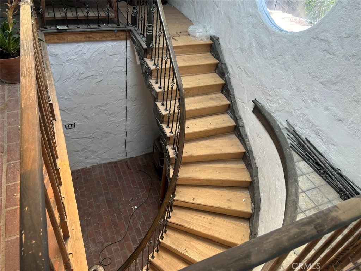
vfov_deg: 53.1
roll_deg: -6.0
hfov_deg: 67.3
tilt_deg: -39.7
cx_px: 180
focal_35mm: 26
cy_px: 136
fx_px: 271
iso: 40
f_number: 1.5
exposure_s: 1/163
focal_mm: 5.7
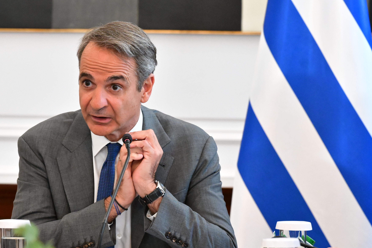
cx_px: 197
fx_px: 2263
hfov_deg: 9.4
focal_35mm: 219
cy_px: 127
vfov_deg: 6.3
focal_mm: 200
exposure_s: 1/500
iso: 8000
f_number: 5
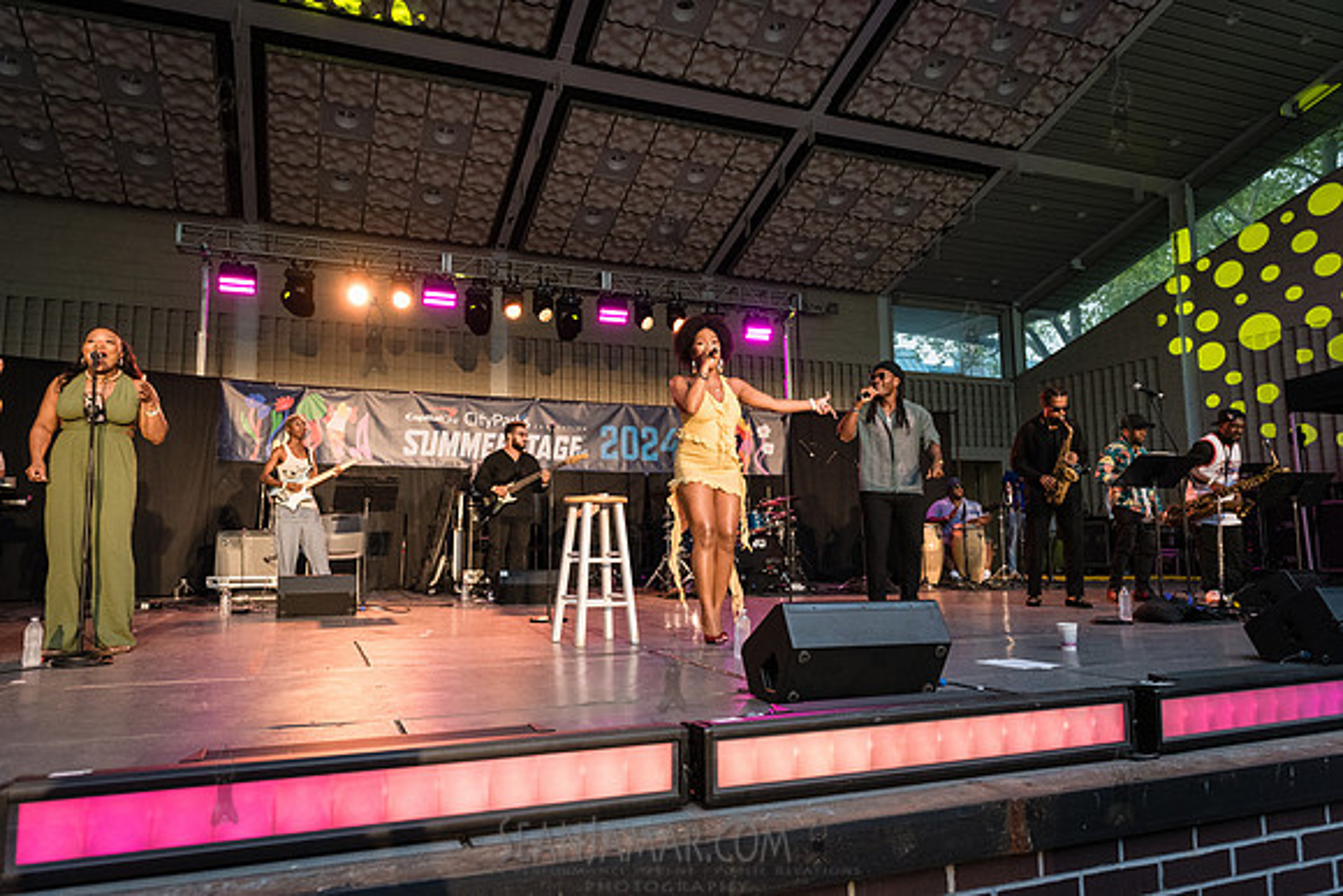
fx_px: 896
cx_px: 672
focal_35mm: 24
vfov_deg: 53.2
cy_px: 448
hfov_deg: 73.7
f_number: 4
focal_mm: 24
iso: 3200
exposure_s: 1/500
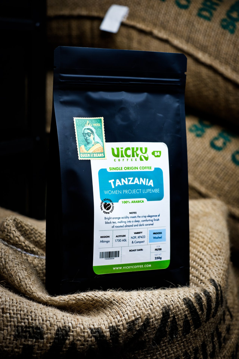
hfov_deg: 25.5
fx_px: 528
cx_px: 120
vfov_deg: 37.5
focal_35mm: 53
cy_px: 180
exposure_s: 1/60
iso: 320
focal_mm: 35
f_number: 4
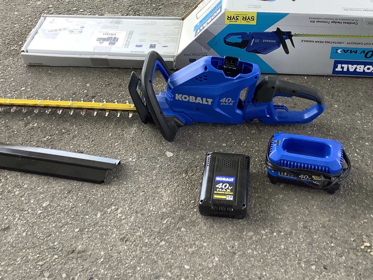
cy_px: 69
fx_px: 560
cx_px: 187
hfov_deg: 36.8
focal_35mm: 52
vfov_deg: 27.6
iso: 32
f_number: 2.4
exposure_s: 1/120
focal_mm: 3.3
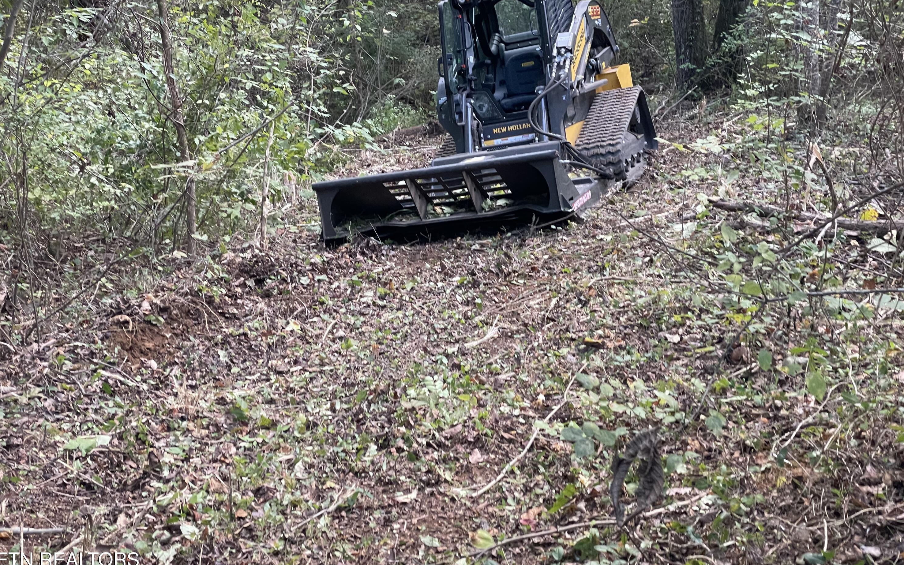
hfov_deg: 36.3
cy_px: 247
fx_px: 1380
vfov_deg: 23.1
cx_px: 453
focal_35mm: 56
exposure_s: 1/64
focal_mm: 6
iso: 200
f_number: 2
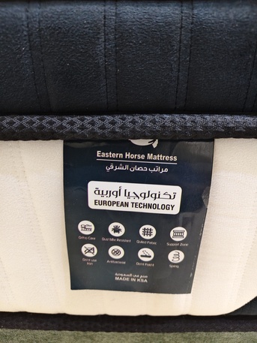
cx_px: 128
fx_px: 228
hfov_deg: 58.9
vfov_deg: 73.9
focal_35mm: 23
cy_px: 172
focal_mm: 5.56
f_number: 1.88
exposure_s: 1/50
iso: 785
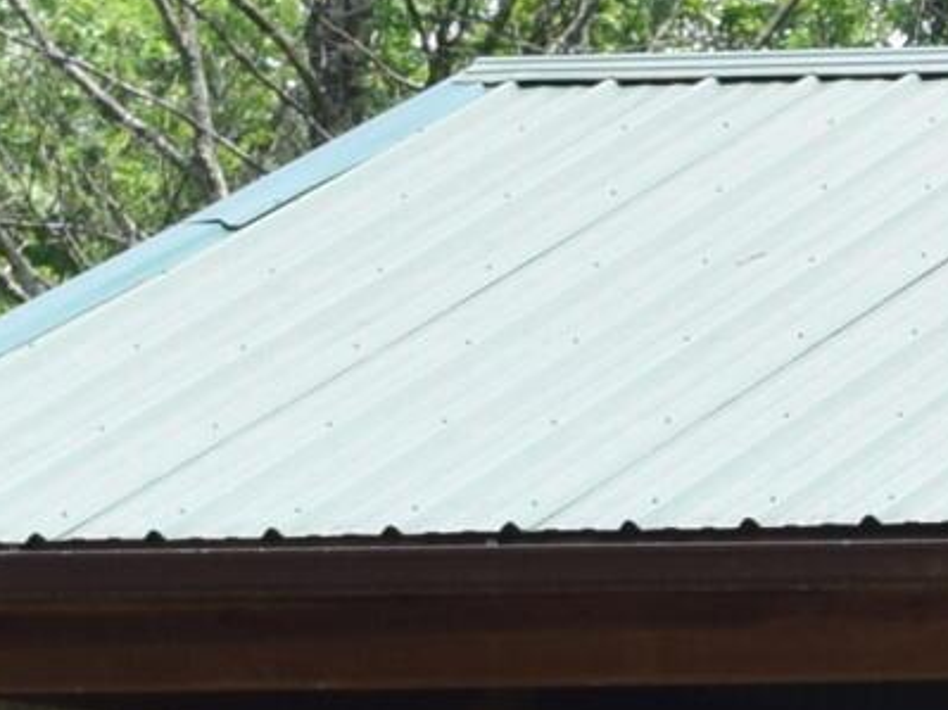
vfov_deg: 3.4
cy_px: 915
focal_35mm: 434
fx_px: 11882
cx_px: 2718
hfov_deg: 4.4
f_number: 10
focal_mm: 40
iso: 400
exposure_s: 1/250
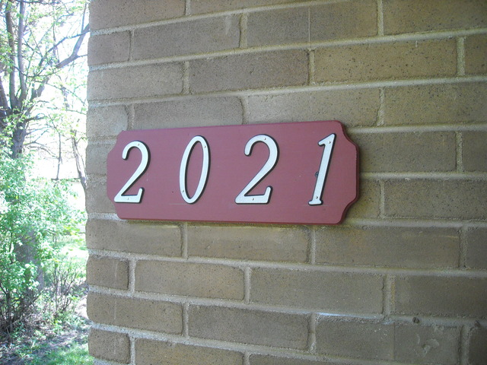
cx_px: 244
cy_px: 182
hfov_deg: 52.6
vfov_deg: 40.7
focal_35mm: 35
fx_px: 492
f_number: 2.8
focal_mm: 5.7
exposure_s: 1/192
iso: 351
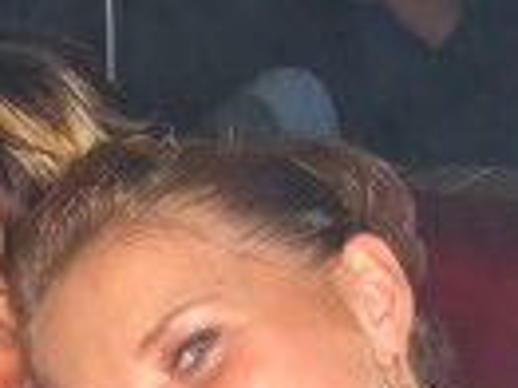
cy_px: 542
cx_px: 111
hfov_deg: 11.3
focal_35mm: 174
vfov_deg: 8.4
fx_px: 2601
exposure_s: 1/60
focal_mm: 7.9
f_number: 2.8
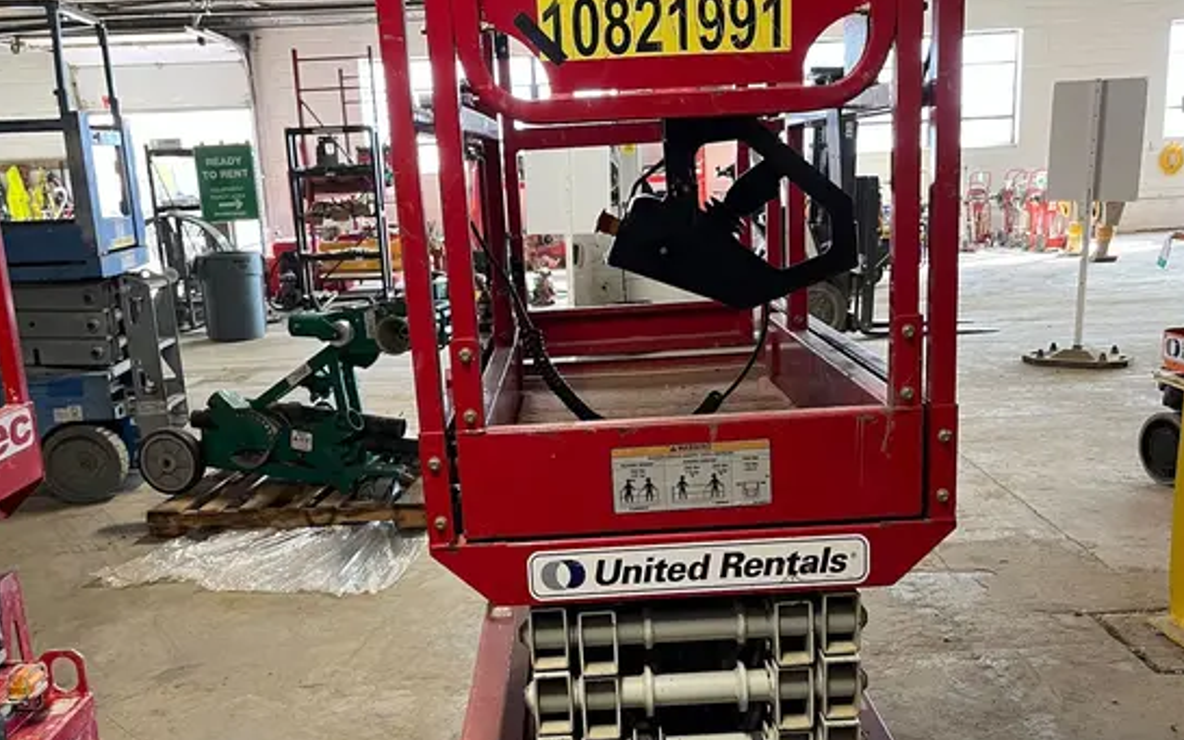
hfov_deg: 52.8
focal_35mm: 37
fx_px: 1194
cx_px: 590
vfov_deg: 34.3
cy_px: 457
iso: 125
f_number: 1.6
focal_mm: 5.1
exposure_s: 1/60
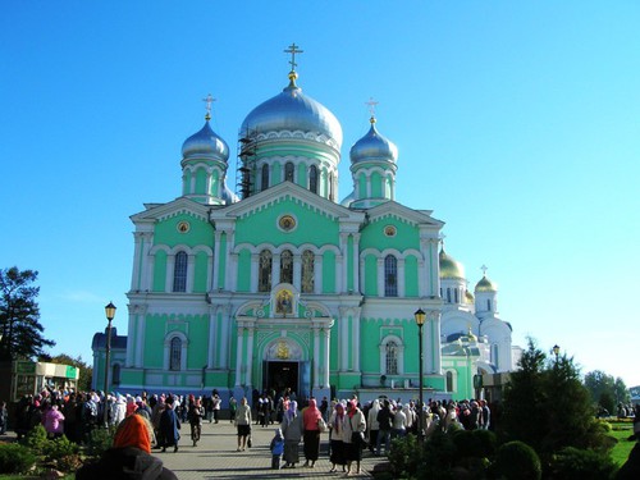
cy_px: 240
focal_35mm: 34
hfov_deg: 54.0
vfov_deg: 41.8
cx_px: 320
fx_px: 629
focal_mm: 5.7
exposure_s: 1/322
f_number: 4.9
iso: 50
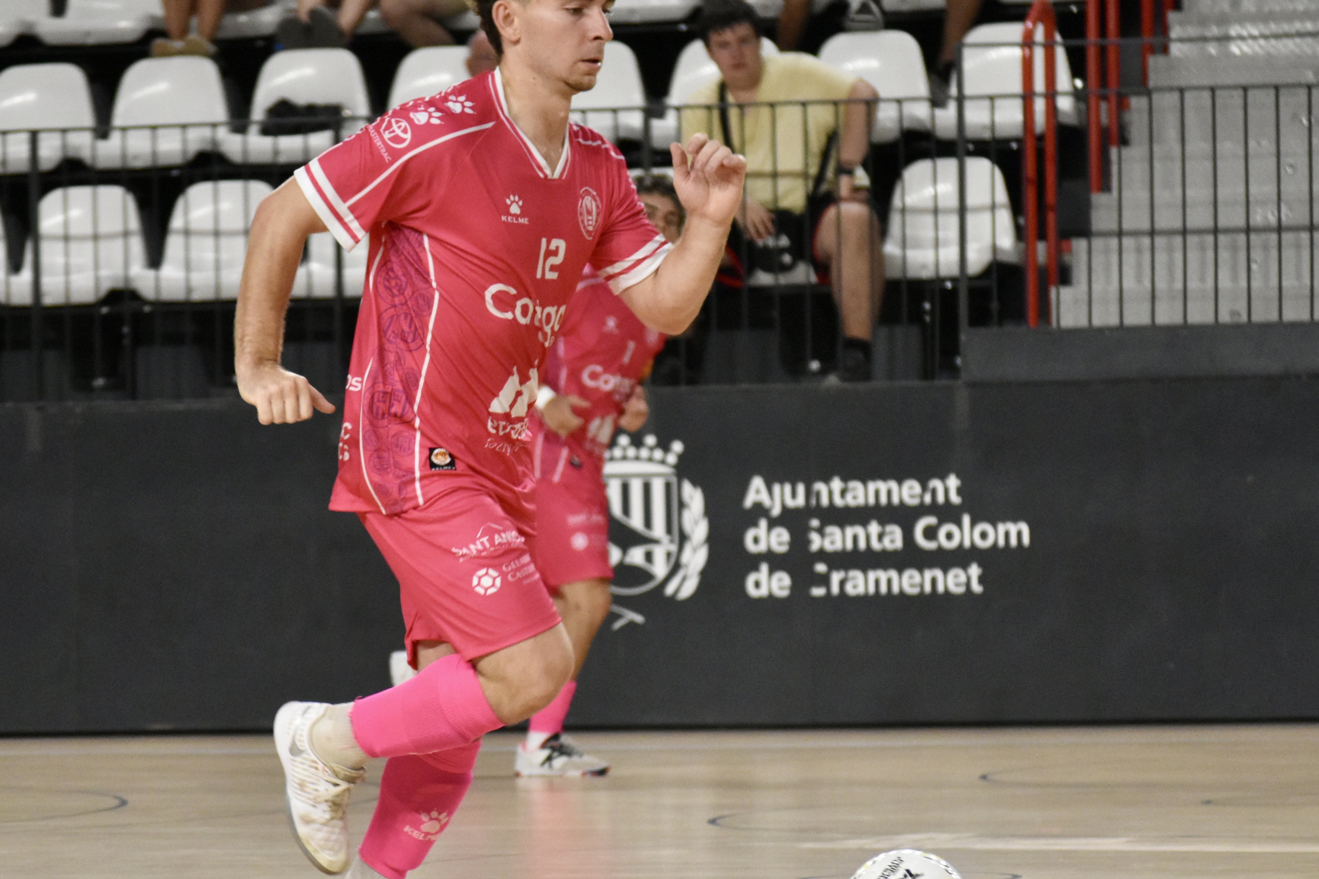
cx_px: 605
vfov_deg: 7.8
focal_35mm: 177
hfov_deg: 11.6
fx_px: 6484
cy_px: 471
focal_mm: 90
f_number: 4.5
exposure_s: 1/500
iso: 2500
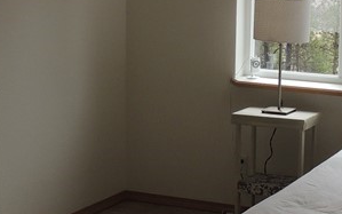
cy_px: 58
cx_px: 350
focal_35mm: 87
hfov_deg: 22.8
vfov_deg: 15.0
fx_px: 811
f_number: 3
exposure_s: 1/250
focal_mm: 4.3
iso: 125
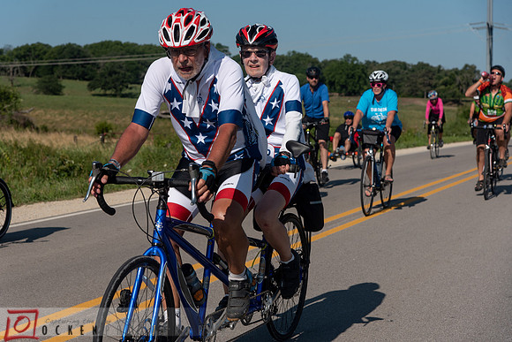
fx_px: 1067
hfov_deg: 27.0
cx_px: 256
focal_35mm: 75
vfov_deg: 18.2
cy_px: 171
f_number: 6.3
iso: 200
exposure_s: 1/1600
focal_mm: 75
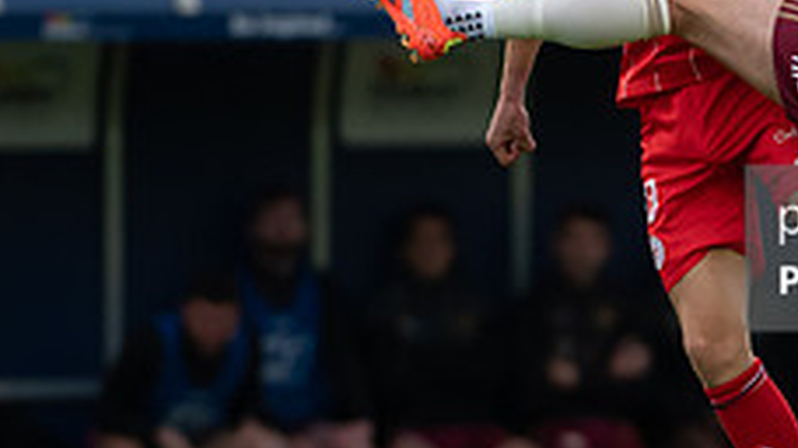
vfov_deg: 1.1
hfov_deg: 2.0
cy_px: 113
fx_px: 22884
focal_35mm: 1082
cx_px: 995
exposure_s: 1/1250
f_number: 2.8
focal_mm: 300
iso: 1600
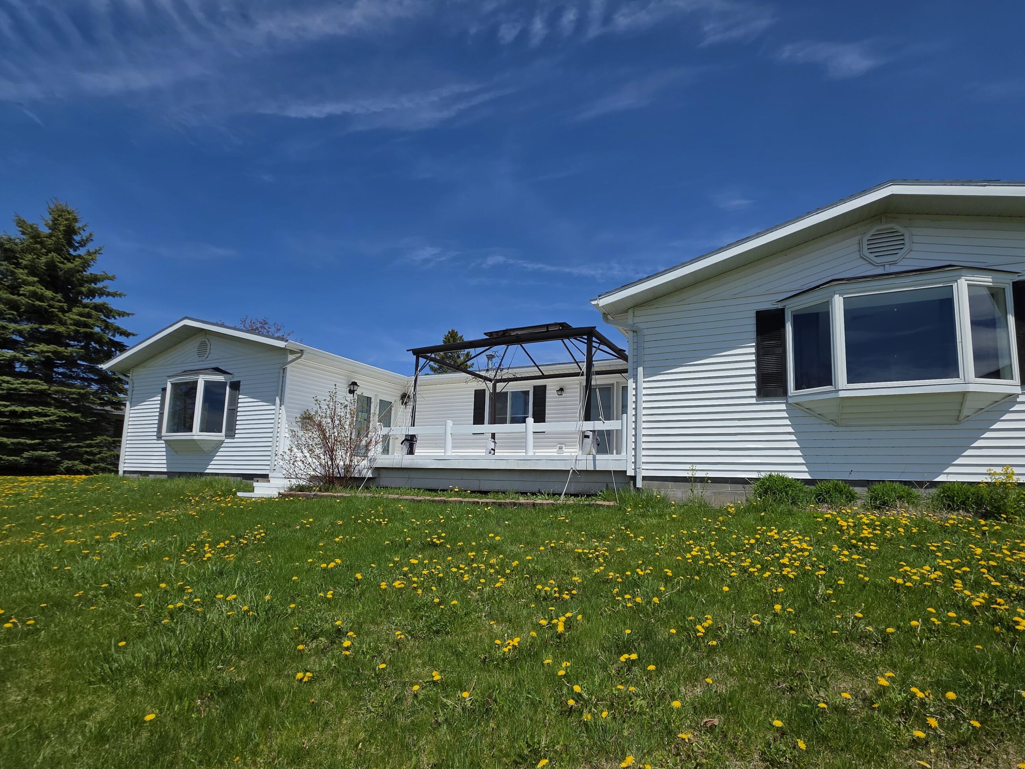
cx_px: 569
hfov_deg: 97.8
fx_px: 444
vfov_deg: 81.3
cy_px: 435
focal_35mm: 15
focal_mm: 2.2
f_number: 1.9
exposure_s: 1/3474
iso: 40
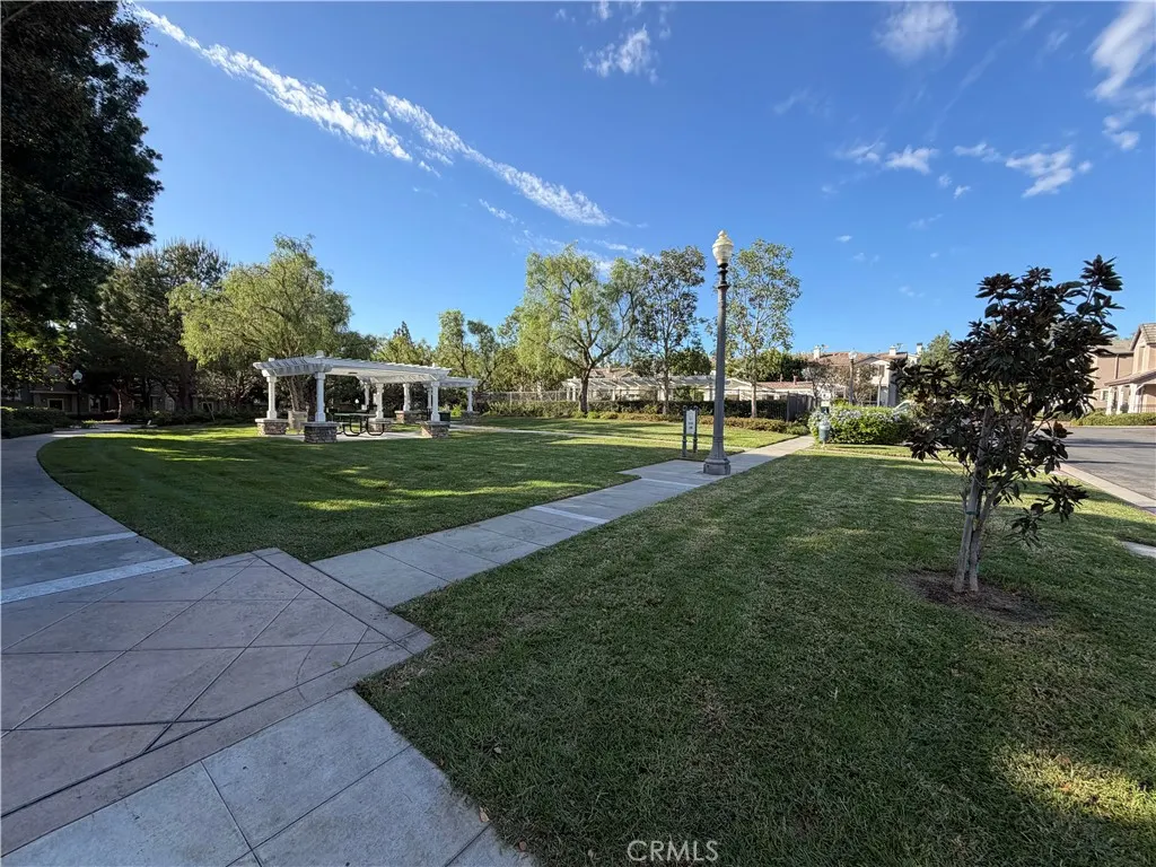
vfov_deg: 85.7
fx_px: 468
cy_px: 434
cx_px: 578
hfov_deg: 102.1
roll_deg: -1.0
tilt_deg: -3.1
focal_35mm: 14
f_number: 2.2
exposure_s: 1/709
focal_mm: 2.22
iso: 40
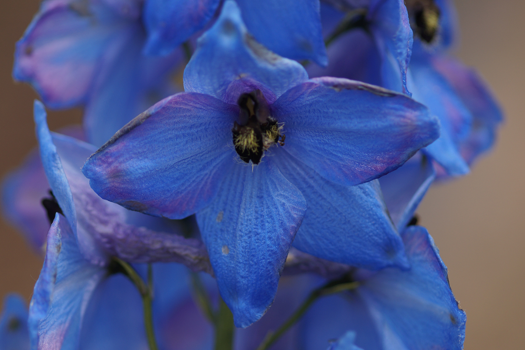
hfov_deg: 12.7
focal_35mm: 162
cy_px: 181
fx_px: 2363
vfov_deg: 8.5
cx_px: 259
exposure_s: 1/1000
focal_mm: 100
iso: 100
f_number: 2.8
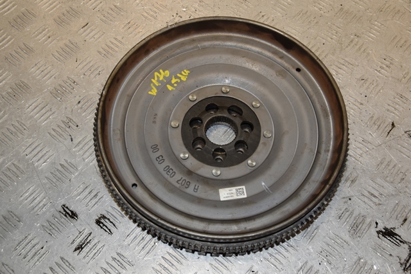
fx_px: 479
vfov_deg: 31.9
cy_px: 137
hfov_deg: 46.4
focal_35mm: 42
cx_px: 206
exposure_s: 1/200
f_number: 10
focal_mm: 28
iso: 800
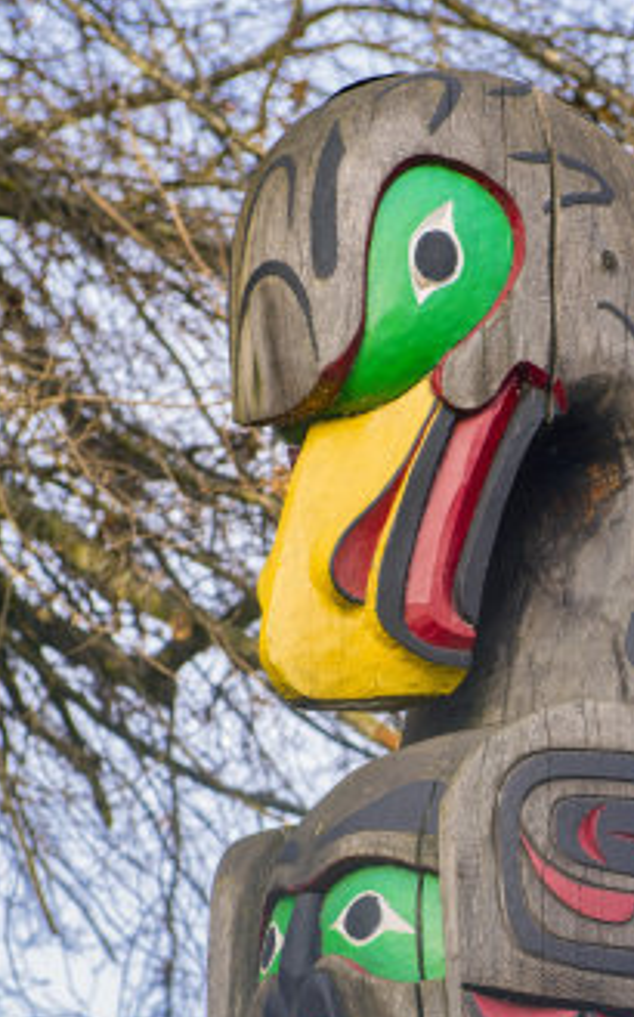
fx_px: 3685
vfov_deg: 15.6
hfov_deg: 9.8
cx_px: 521
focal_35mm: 133
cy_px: 816
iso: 200
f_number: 5.6
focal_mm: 70
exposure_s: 1/125
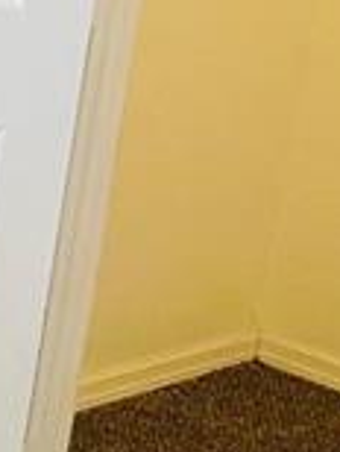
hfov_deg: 7.4
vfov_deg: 9.7
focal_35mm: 202
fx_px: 2638
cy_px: 396
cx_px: 59
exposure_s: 1/120
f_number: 1.8
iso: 125
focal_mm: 4.25
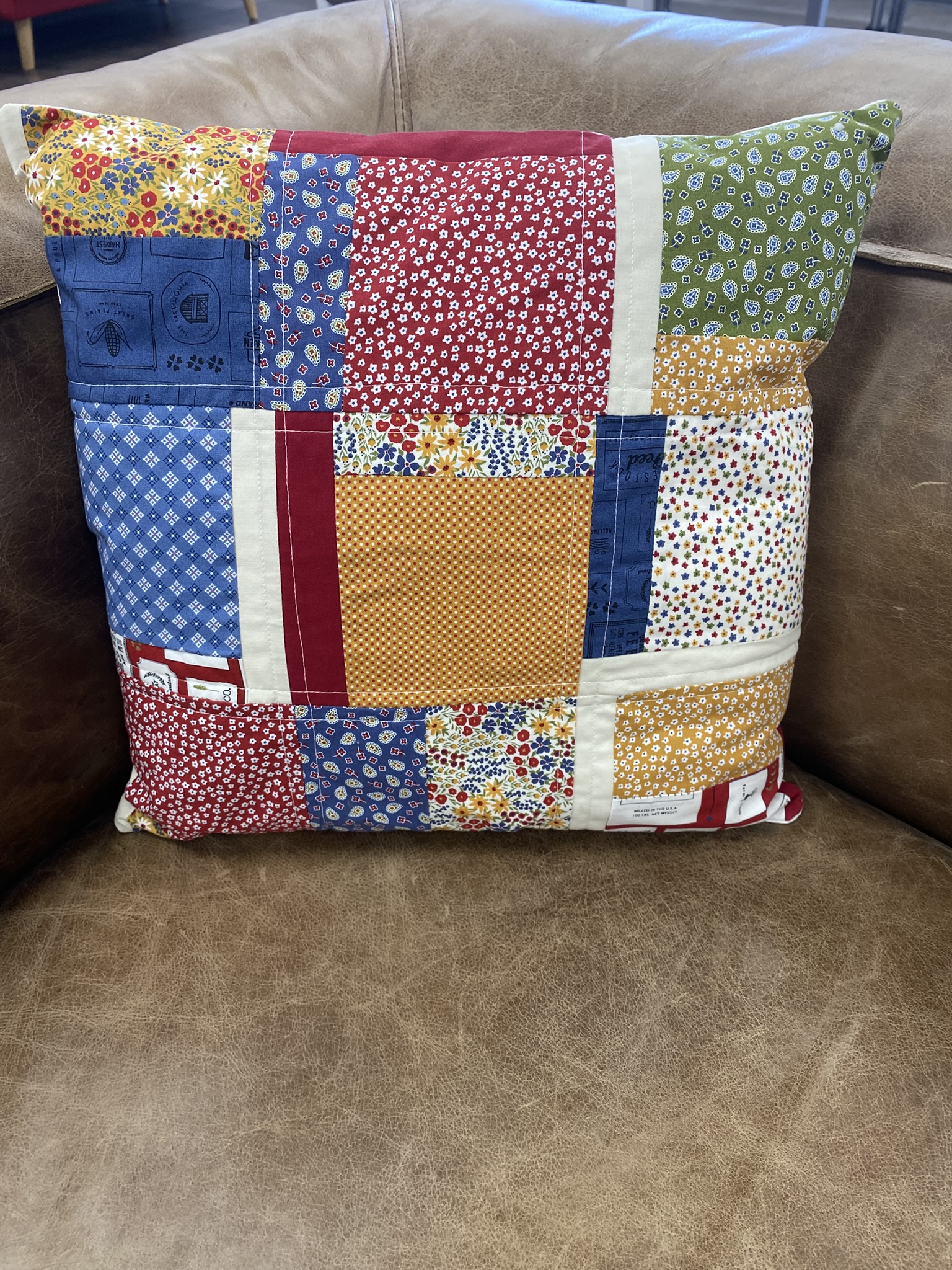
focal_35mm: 26
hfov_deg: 53.1
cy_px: 635
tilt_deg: -41.8
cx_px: 476
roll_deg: +3.3
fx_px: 953
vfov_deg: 67.3
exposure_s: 1/113
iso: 125
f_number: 1.8
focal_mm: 4.25
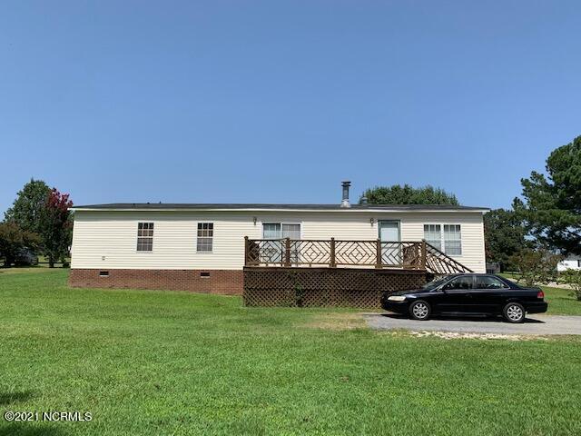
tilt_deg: +7.0
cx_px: 290
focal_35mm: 26
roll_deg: -1.2
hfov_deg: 67.3
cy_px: 218
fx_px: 436
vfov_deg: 53.1
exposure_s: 1/2833
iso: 25
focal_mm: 4.25
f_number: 1.8
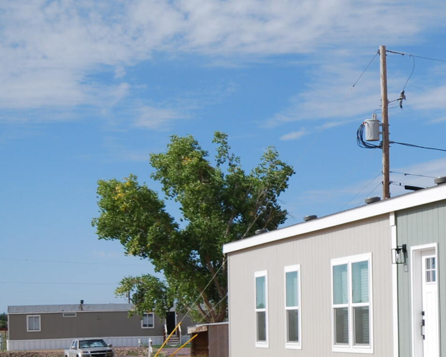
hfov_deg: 20.6
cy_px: 280
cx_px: 498
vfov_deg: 17.3
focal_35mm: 88
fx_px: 1162
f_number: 9
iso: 100
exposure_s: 1/250
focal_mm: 20
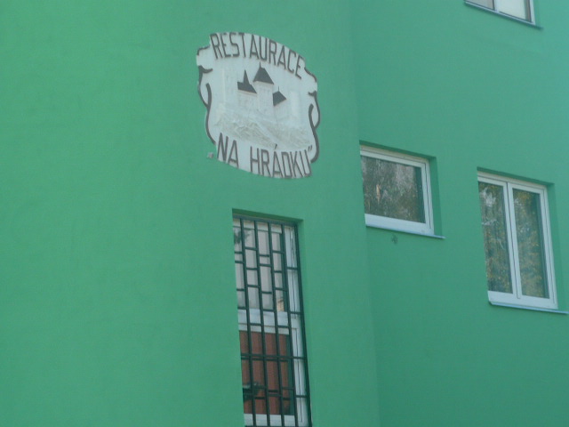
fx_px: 1529
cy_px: 214
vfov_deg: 15.9
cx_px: 284
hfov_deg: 21.1
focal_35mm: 93
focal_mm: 9.6
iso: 100
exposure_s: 1/200
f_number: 3.5
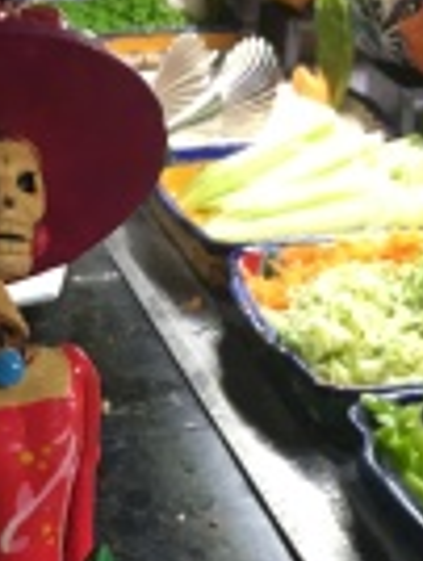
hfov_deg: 18.6
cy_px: 657
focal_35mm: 79
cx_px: 88
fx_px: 1283
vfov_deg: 22.8
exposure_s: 1/30
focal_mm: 4.15
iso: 64
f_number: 2.2
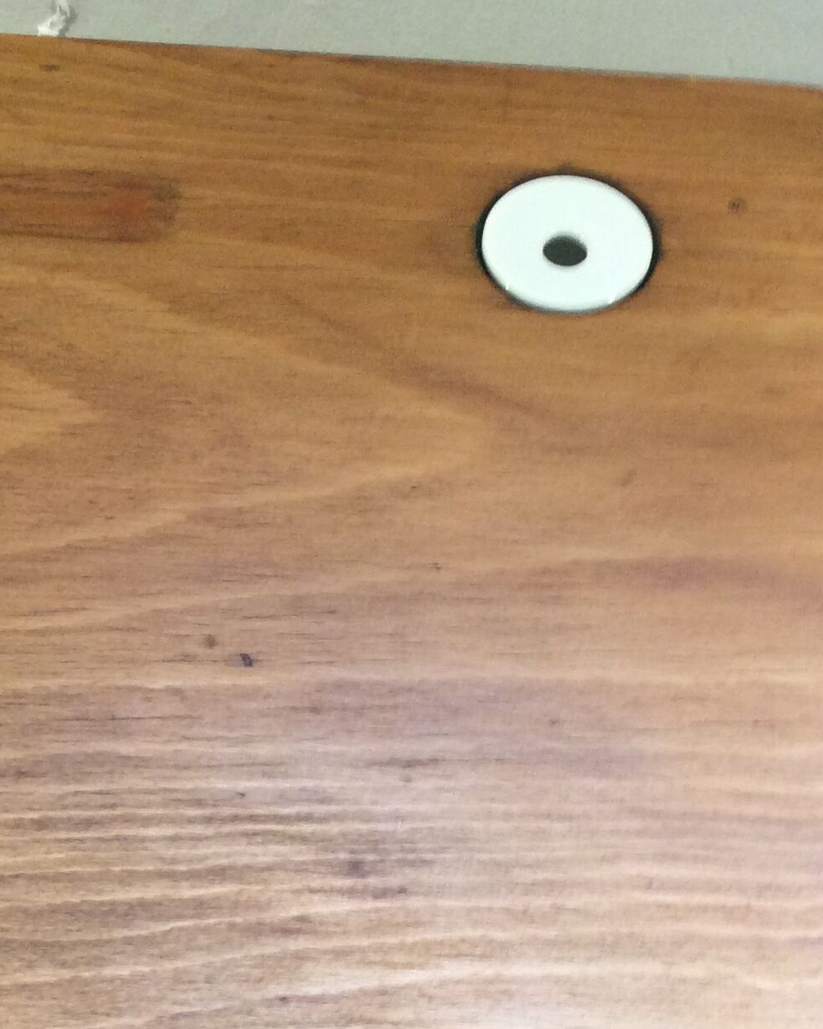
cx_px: 375
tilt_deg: -67.5
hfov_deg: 23.1
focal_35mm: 66
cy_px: 994
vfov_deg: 27.3
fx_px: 2010
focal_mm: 3.3
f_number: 2.4
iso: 100
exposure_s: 1/25
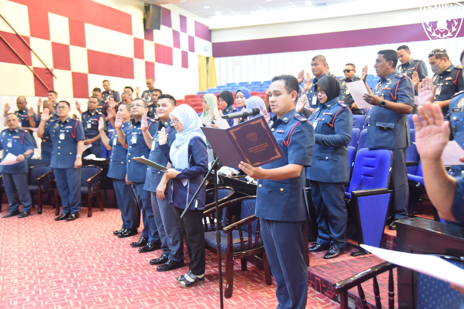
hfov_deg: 36.2
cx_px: 232
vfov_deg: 24.6
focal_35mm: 55
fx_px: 709
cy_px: 154
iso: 12800
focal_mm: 55
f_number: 4
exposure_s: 1/60
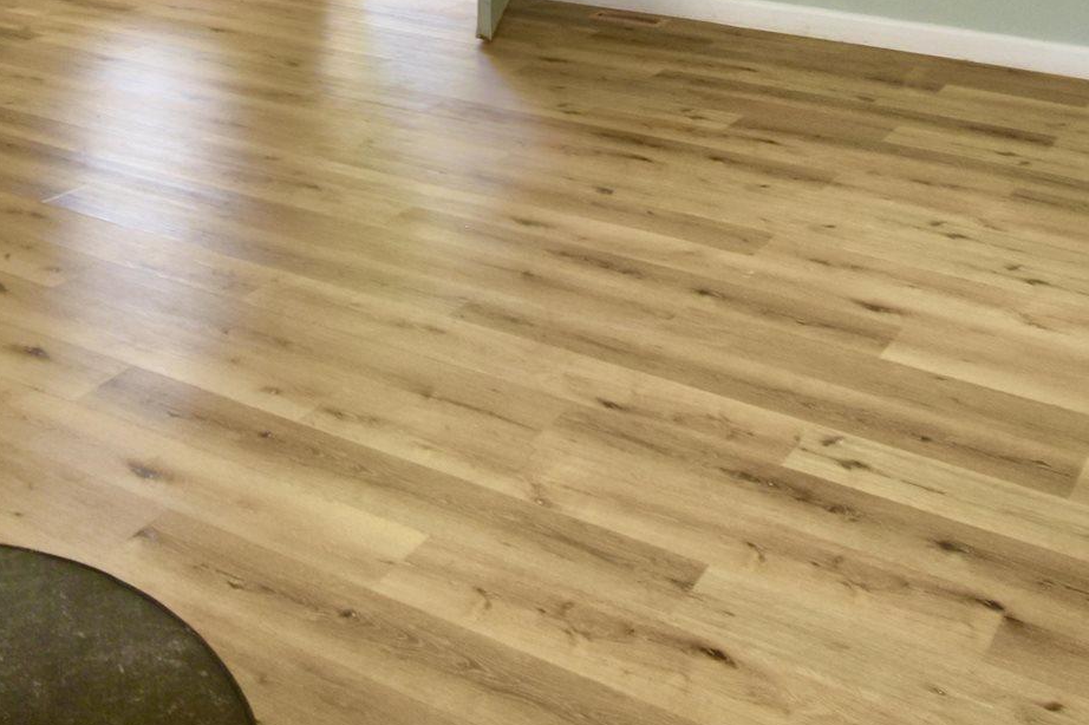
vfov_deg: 23.2
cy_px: -269
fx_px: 1512
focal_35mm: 50
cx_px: 239
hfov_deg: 38.3
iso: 320
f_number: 4.5
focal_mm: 10
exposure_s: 1/30
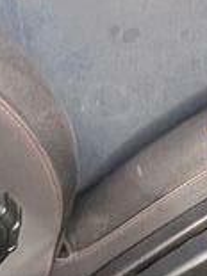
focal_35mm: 81
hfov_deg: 17.6
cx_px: 225
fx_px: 647
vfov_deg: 16.2
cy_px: -328
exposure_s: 1/202
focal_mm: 2.22
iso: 40
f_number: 2.2
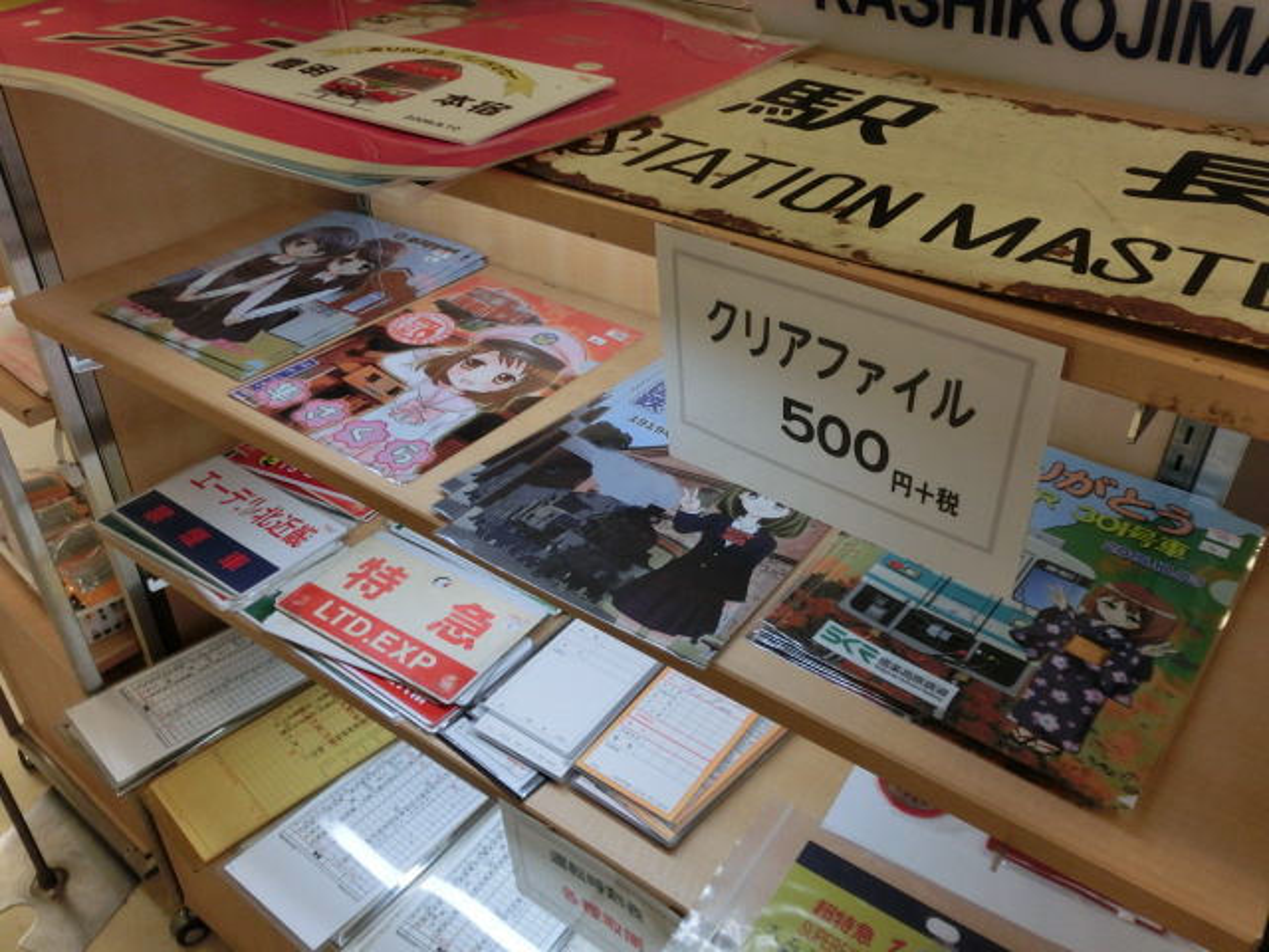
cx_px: 634
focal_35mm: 28
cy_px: 476
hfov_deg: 63.4
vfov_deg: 49.7
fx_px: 1026
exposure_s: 1/125
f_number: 3
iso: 125
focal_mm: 5
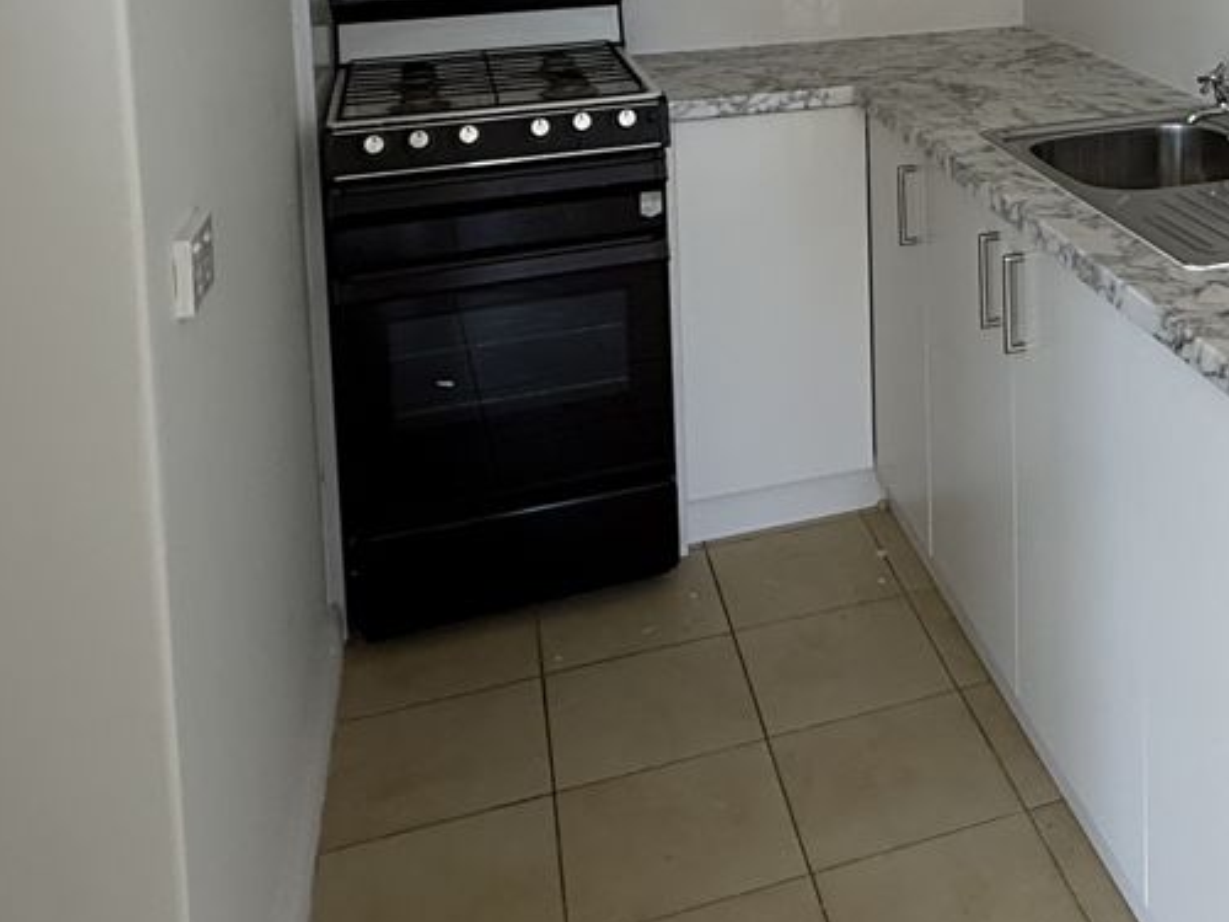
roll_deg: +0.6
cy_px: -82
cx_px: 1069
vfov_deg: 30.8
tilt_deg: -5.2
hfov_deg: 41.8
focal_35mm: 42
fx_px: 1491
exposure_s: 1/99
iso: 125
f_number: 2.2
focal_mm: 2.22
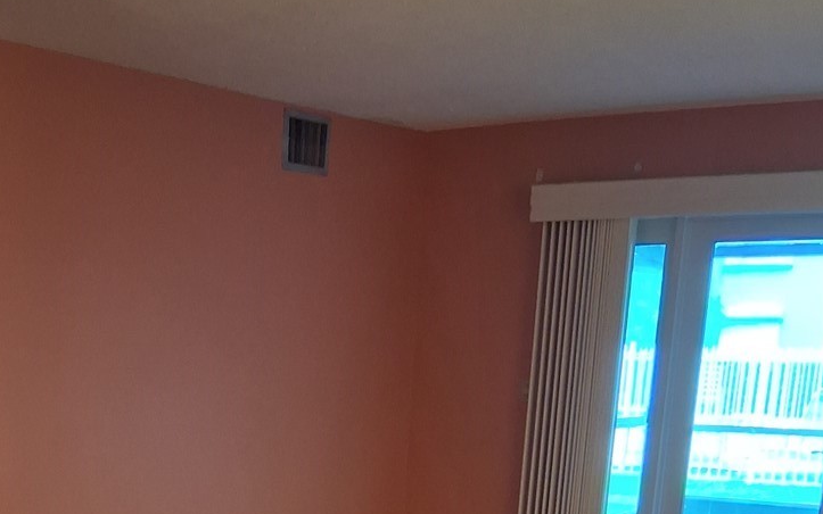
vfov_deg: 19.0
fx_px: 1368
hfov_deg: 32.9
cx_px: 219
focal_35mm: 61
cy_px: 748
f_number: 1.8
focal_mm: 3.98
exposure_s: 1/33
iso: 500
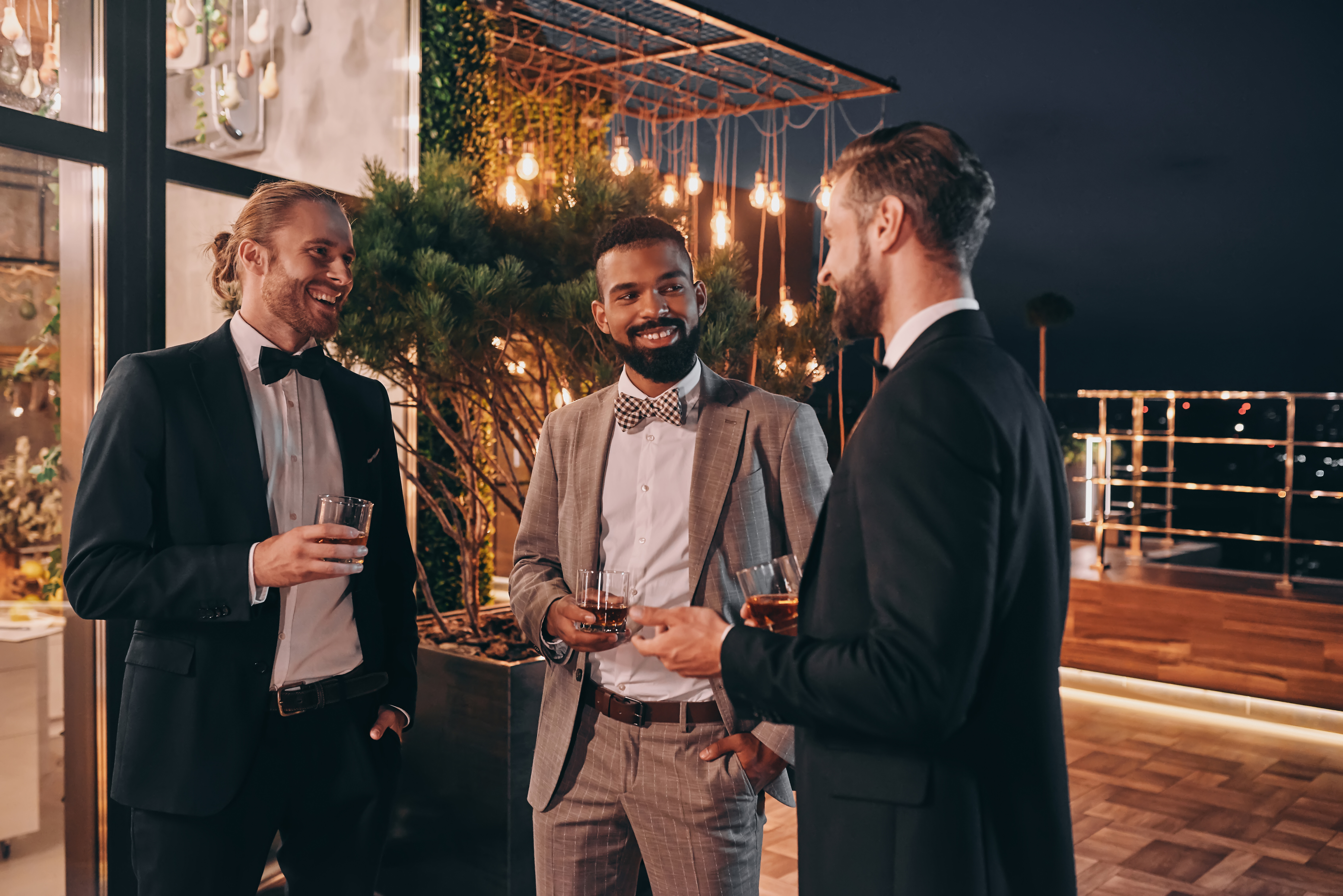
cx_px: 672
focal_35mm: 35
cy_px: 448
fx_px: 1306
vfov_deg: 37.9
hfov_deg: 54.4
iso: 1000
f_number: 2.8
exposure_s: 1/160
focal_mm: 35
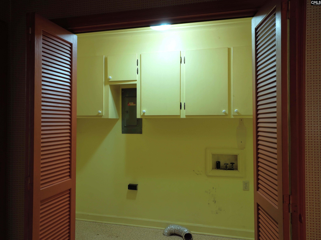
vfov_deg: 56.8
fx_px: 222
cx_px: 160
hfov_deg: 71.6
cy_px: 120
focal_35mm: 24
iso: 190
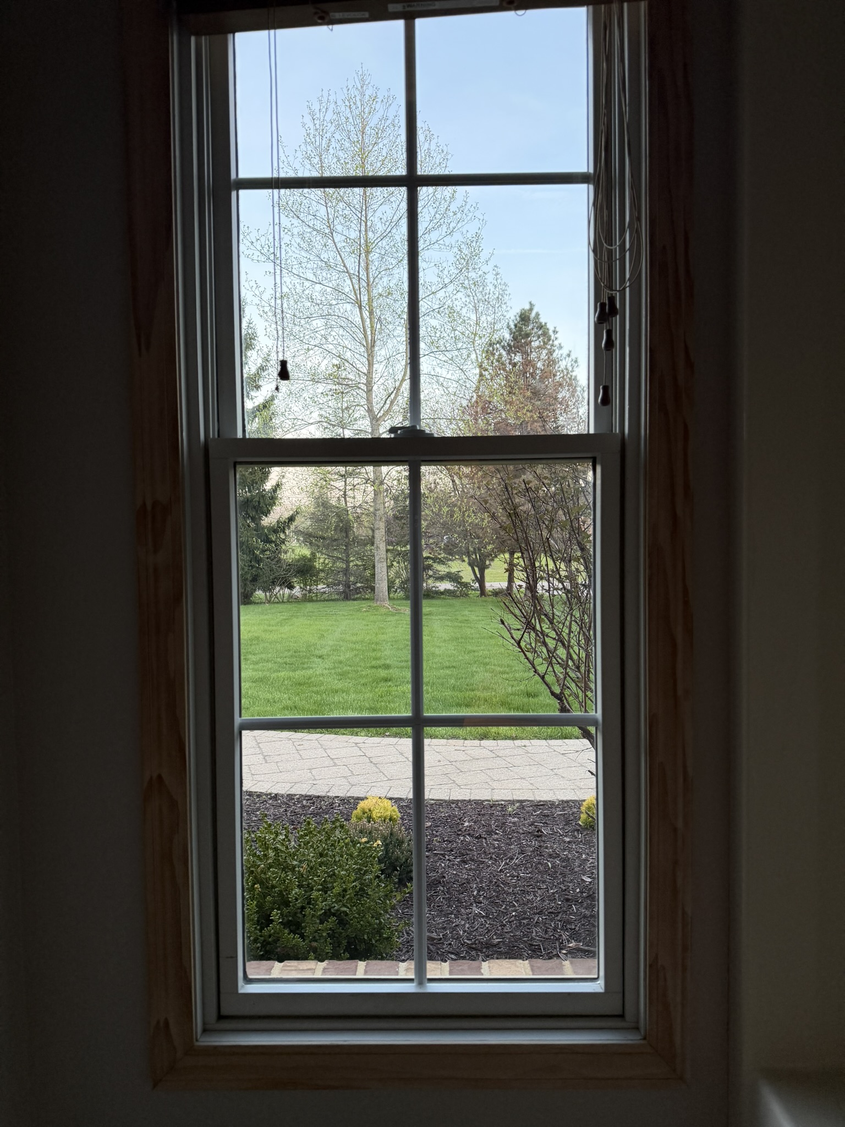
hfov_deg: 56.8
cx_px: 422
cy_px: 564
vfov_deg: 71.6
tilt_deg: -2.2
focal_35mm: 24
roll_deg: +1.2
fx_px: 781
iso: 320
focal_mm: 6.76
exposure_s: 1/120
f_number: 1.78
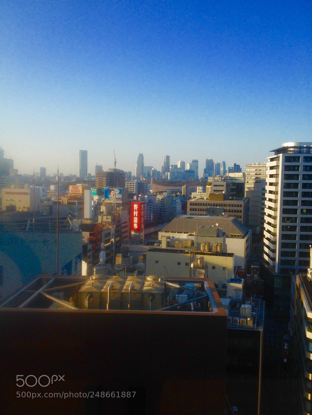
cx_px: 156
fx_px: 421
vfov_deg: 52.6
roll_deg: -0.1
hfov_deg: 40.7
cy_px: 208
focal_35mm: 35
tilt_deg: -7.2
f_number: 2.4
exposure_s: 1/1104
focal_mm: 4.28
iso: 50
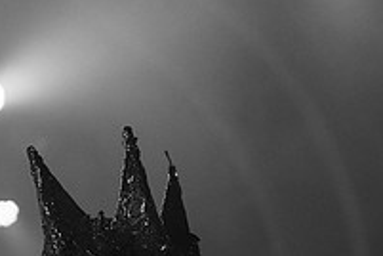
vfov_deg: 8.2
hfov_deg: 12.5
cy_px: 315
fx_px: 1755
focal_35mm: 165
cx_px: 193
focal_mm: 50
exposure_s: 1/320
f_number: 3.2
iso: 2000
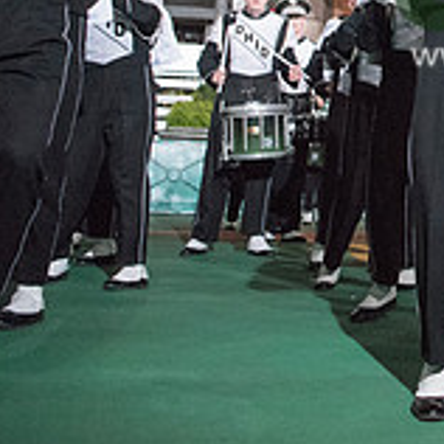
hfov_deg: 20.7
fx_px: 1088
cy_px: -44
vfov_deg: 21.8
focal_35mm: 75
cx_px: 604
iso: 8000
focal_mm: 24
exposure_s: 1/3200
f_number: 2.8
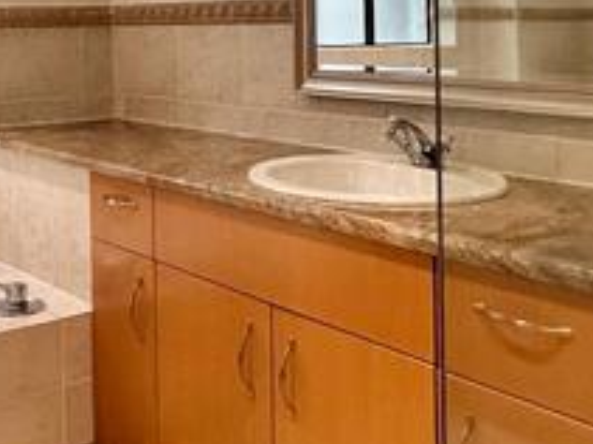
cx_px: 143
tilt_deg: -0.7
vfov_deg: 26.4
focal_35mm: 53
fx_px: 907
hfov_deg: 35.3
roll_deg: +0.3
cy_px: 25
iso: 320
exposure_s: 1/100
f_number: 2.2
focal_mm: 2.22
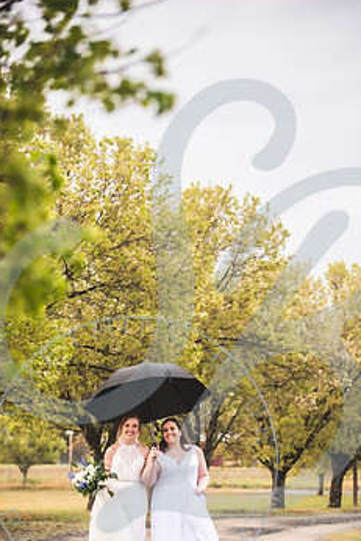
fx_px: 2344
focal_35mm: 156
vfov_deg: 13.1
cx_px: 203
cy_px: 342
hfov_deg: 8.8
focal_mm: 120
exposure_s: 1/250
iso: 320
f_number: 2.8
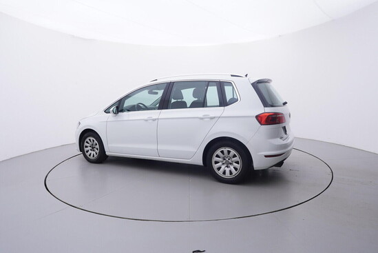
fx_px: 236
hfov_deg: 77.3
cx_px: 189
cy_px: 126
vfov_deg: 56.2
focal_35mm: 22
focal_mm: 15
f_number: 5
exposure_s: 1/80
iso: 200
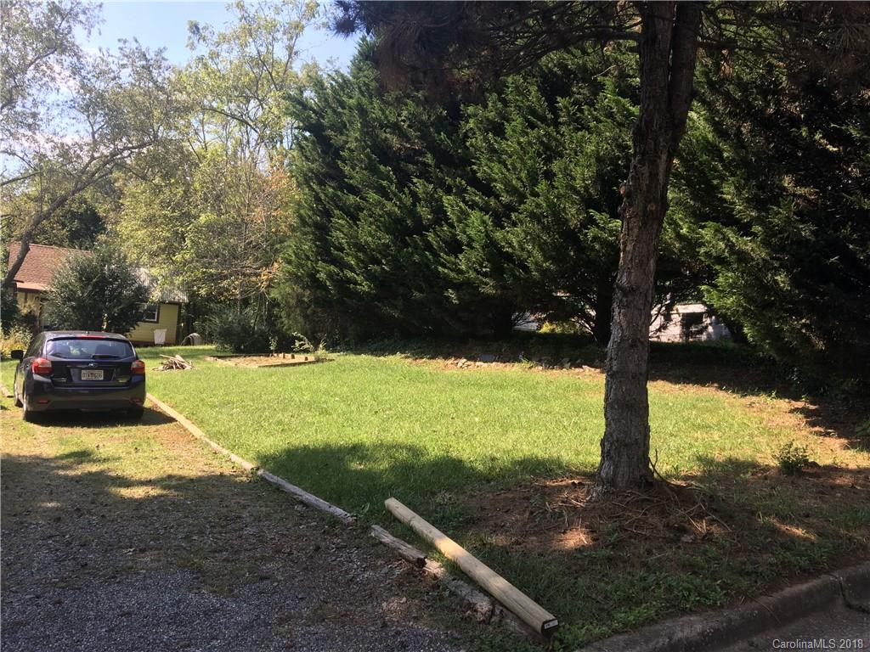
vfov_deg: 48.2
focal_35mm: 29
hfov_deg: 61.7
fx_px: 729
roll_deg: -3.6
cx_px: 435
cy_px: 326
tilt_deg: +3.7
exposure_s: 1/463
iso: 25
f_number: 2.2
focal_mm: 4.15
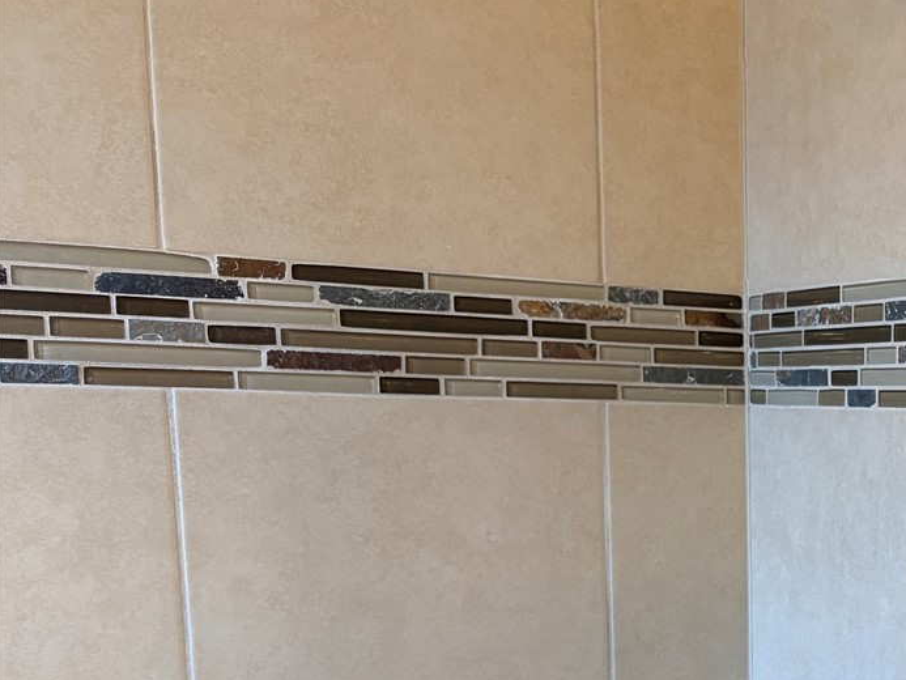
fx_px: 1571
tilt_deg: -8.3
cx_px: 1042
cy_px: 696
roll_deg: -1.4
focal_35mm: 60
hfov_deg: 28.6
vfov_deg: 23.3
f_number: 1.6
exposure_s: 1/120
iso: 80
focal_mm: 5.96
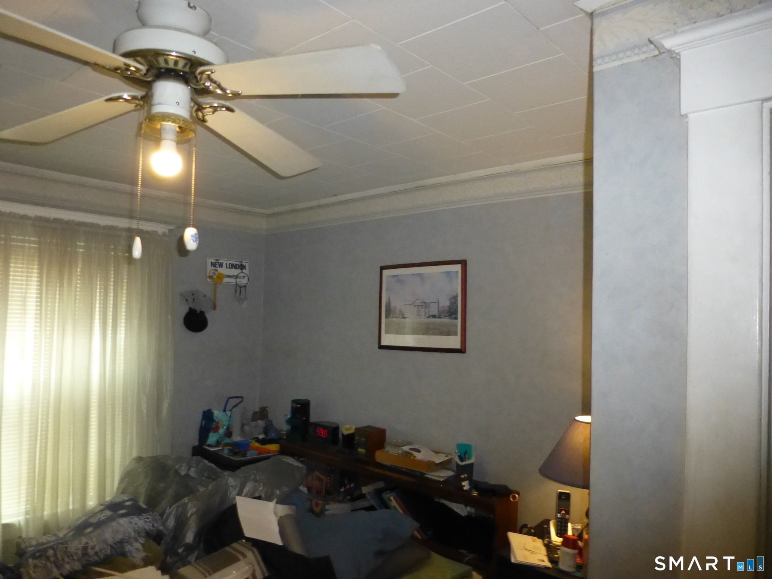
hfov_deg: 71.6
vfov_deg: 56.8
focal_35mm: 24
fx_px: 535
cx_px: 386
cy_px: 290
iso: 800
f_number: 3.3
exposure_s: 1/60
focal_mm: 4.3
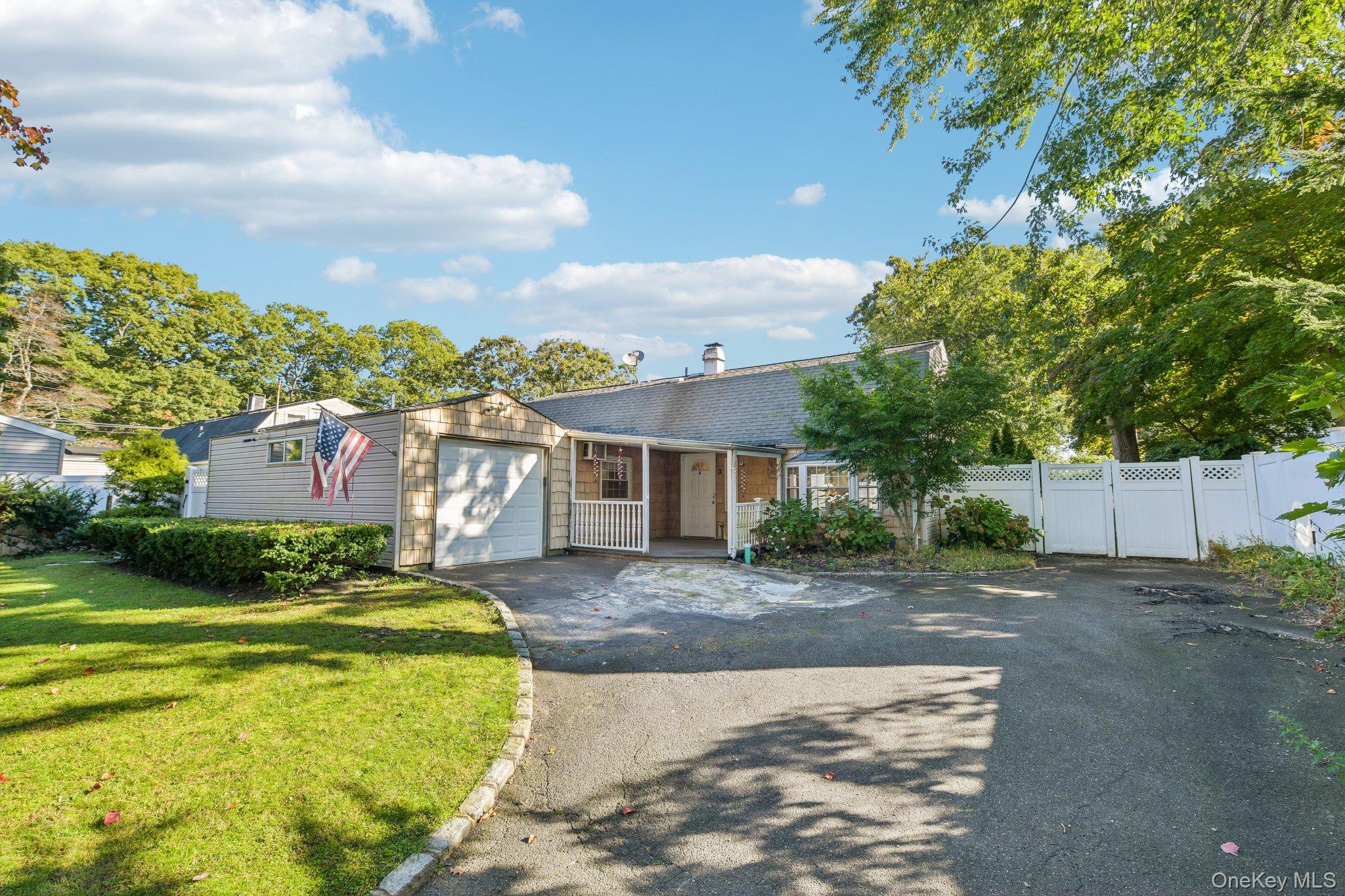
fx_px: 560
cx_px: 672
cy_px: 448
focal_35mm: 15
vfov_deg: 77.3
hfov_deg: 100.4
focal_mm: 15
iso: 400
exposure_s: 1/250
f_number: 8
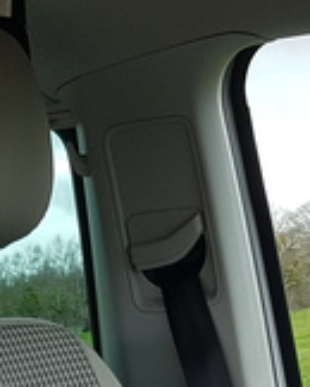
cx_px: -86
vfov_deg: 14.1
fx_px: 1431
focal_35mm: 125
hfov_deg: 12.0
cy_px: 633
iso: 40
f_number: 1.7
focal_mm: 4.2
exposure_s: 1/216
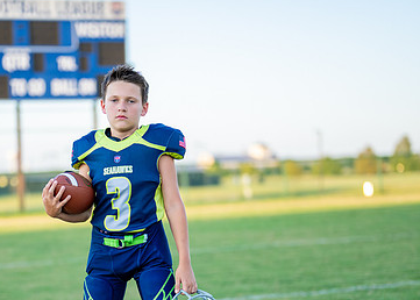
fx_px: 1110
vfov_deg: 15.3
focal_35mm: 93
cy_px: 236
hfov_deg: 21.3
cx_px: 136
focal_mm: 50
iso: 160
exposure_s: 1/2000
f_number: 1.2
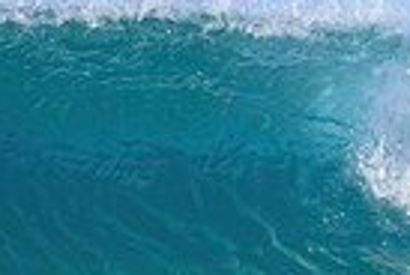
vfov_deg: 0.3
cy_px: 195
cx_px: 864
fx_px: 52389
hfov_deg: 0.4
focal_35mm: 4590
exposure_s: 1/1250
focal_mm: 800
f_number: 11
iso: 900
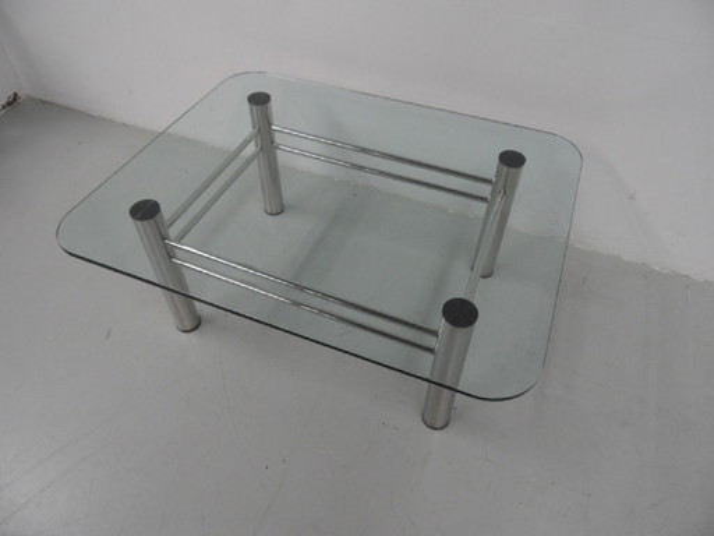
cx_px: 357
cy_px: 268
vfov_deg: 56.8
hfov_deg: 71.6
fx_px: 495
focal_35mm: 24
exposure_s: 1/125
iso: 80
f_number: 3.2
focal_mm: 3.9
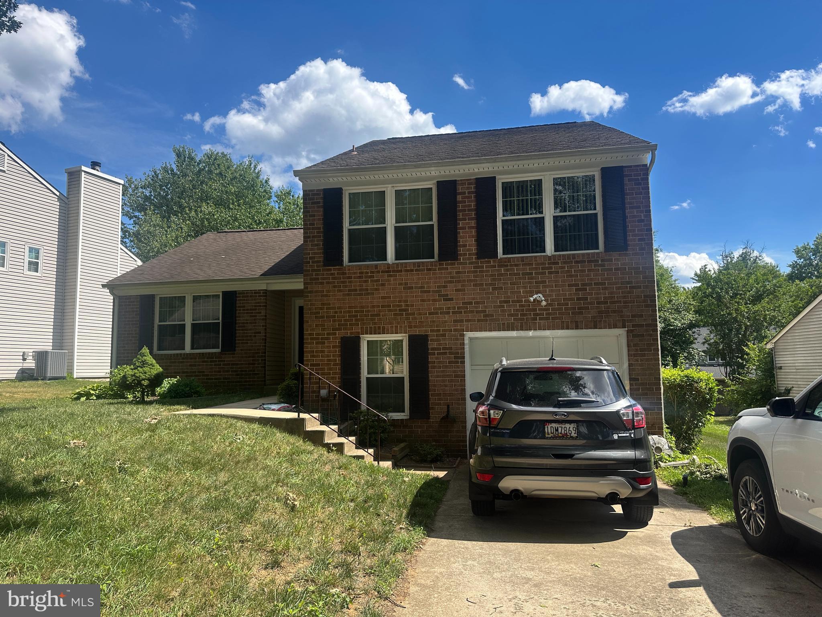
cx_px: 411
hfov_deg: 71.6
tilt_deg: +5.6
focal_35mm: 24
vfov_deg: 56.8
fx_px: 570
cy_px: 308
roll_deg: +0.7
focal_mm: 6.86
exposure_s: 1/2967
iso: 80
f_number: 1.78
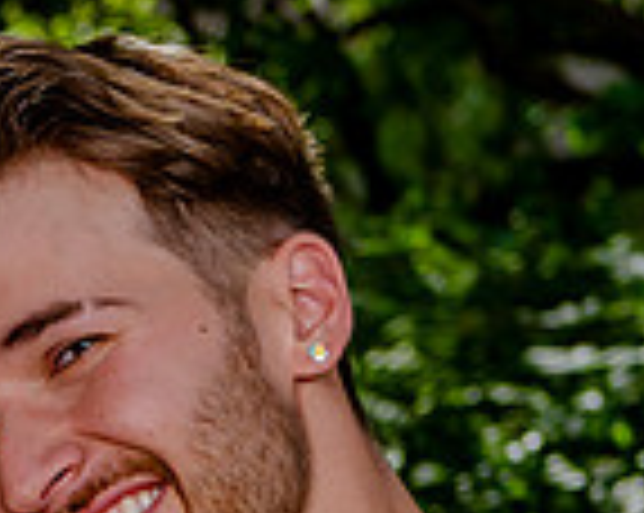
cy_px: 669
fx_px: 7214
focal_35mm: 379
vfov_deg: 4.1
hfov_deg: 5.1
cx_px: -326
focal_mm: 62
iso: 200
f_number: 7.1
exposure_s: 1/320
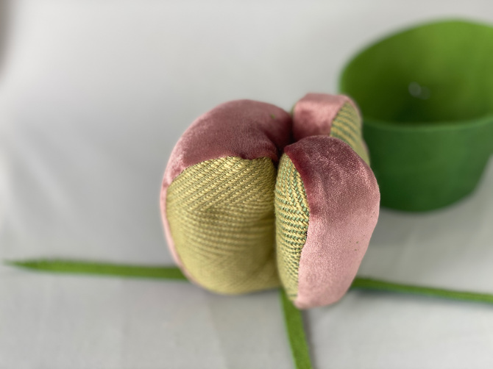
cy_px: 184
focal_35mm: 52
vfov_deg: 28.0
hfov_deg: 36.8
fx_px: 740
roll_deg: +1.1
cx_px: 246
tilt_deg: -38.6
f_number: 2
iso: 50
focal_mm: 6
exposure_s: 1/120
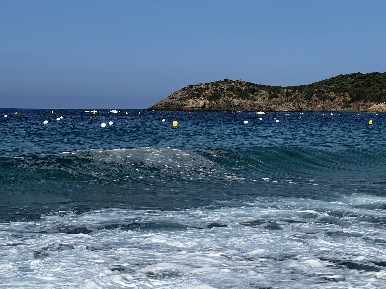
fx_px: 859
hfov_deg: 25.3
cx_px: 193
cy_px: 144
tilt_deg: -2.0
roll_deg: +0.1
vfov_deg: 19.1
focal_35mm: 77
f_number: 2.8
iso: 32
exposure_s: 1/1647
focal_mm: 9
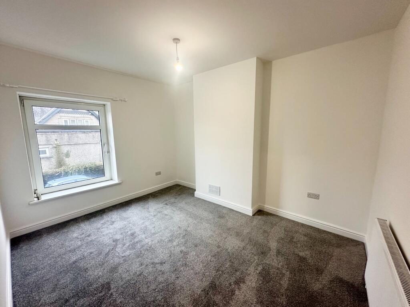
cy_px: 154
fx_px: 166
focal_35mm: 14
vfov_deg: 85.7
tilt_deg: -7.4
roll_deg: +1.0
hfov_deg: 102.1
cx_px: 205
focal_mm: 2.22
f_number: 2.2
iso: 160
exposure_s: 1/100
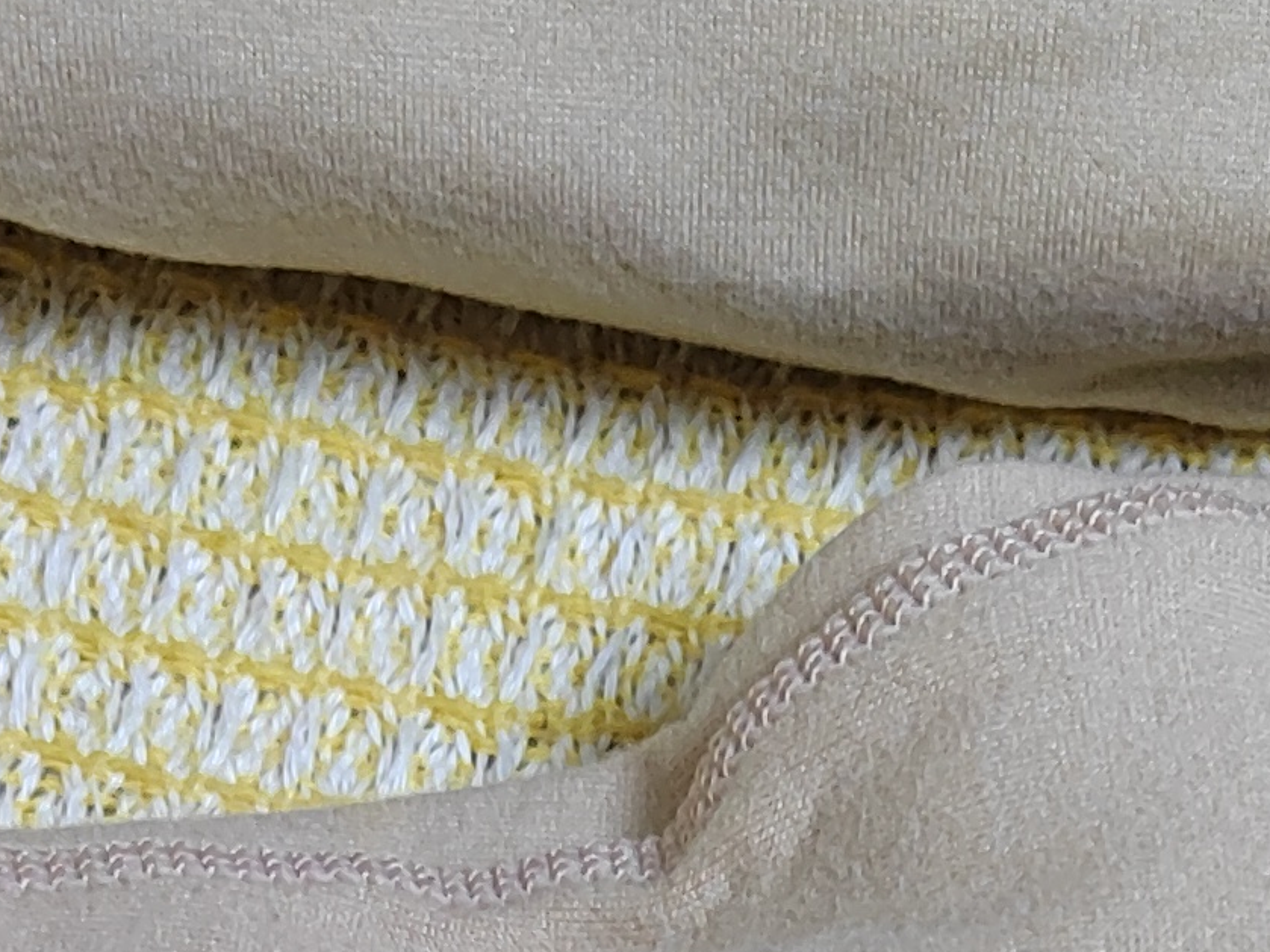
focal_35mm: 107
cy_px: 2089
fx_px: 3925
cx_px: 783
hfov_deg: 18.4
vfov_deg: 11.9
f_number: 1.9
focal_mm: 5.52
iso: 2344
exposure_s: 1/100
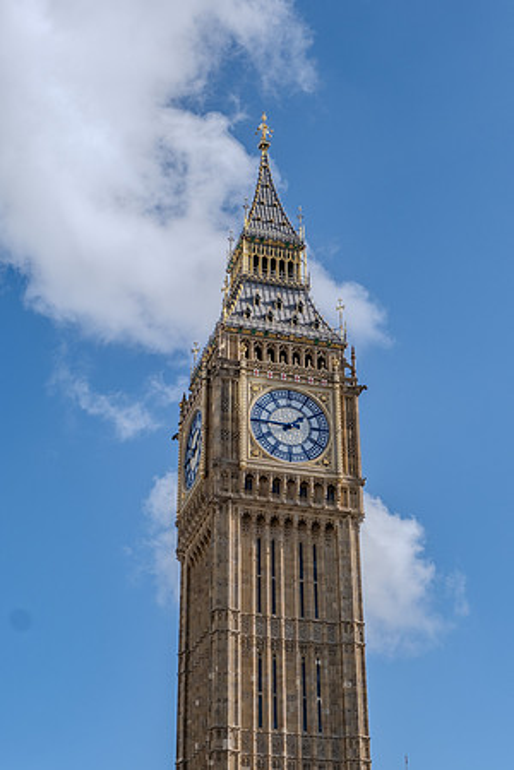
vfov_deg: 34.5
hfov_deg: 23.4
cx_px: 257
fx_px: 1242
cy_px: 385
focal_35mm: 58
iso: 320
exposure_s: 1/1900
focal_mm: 38.8
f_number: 5.6
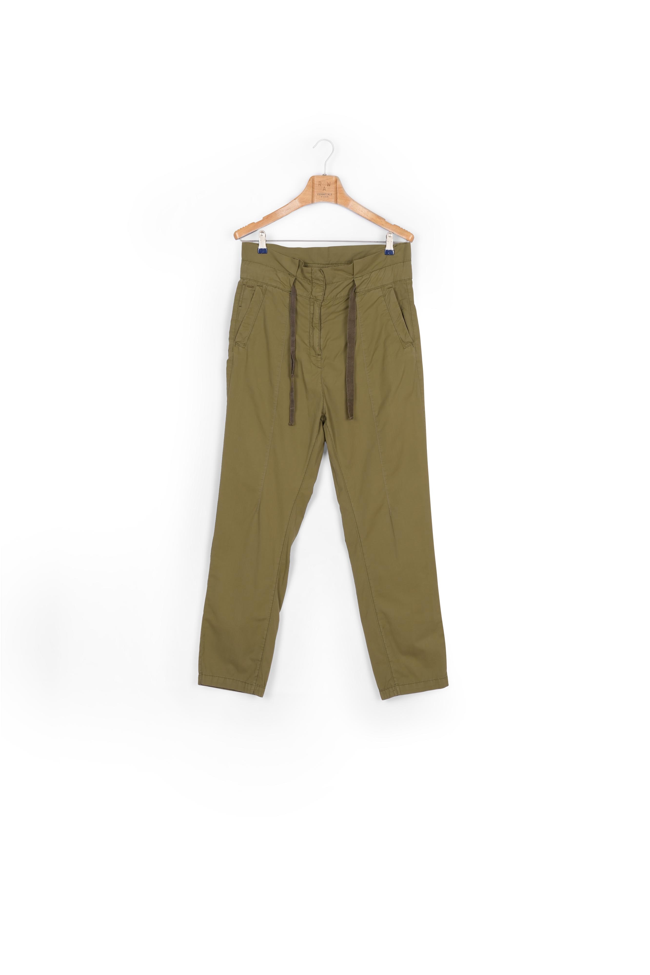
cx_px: 325
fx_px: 1029
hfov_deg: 35.0
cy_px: 488
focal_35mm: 38
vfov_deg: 50.7
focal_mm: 38
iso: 100
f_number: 13
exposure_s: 1/125
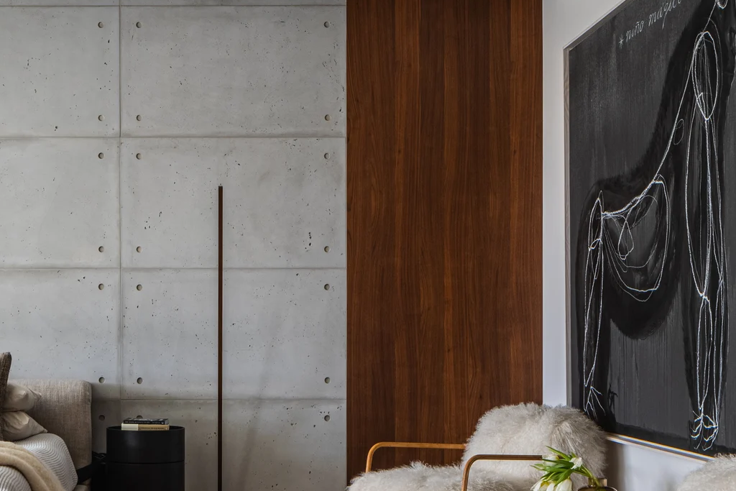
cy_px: 340
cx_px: -80
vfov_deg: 22.5
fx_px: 1227
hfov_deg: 29.9
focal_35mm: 60
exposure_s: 1/60
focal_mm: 24
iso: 320
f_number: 13
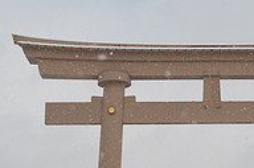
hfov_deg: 19.1
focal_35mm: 106
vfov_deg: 12.8
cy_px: 128
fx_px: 746
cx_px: 209
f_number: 8
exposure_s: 1/800
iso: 220
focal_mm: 35
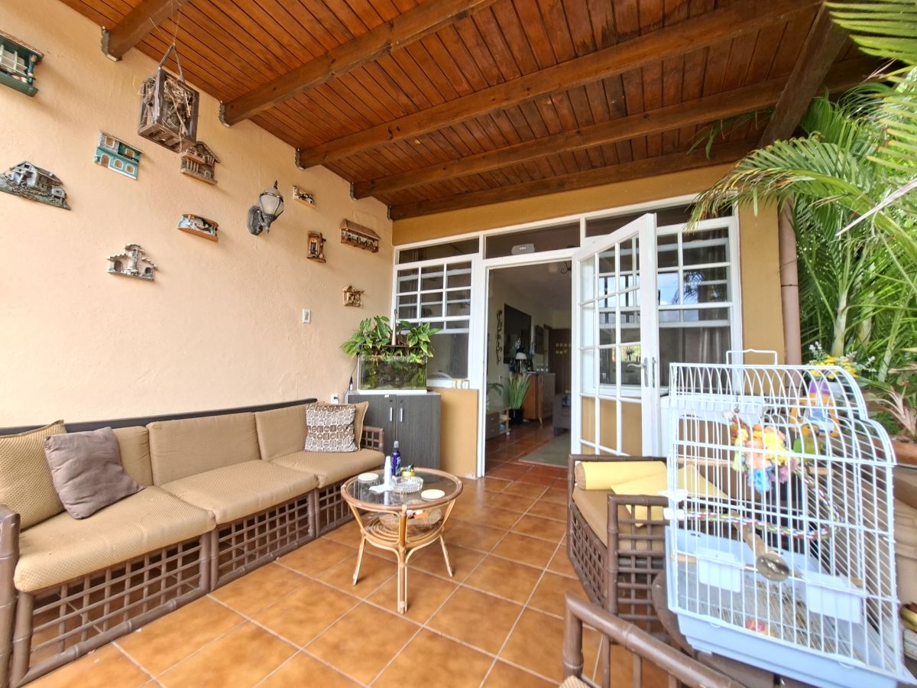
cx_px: 458
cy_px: 344
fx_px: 344
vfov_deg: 89.9
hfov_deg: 106.2
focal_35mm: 13
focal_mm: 1.74
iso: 40
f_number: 2.2
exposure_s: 1/50
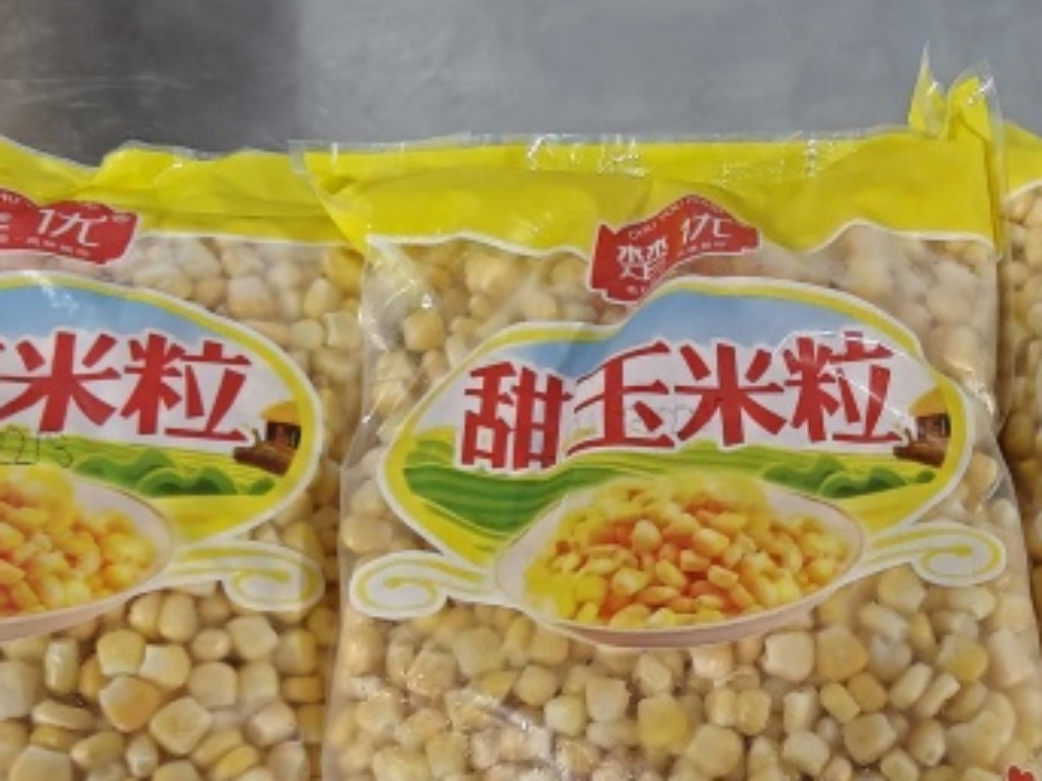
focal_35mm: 35
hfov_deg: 51.3
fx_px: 1053
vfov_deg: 38.7
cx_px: 726
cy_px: 653
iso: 6400
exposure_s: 1/63
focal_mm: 2.3
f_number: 2
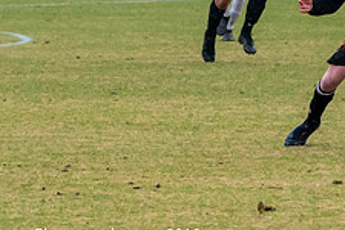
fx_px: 6277
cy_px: 31
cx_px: -98
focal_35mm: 655
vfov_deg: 2.1
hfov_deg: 3.1
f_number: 5.6
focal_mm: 130
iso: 3200
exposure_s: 1/1000
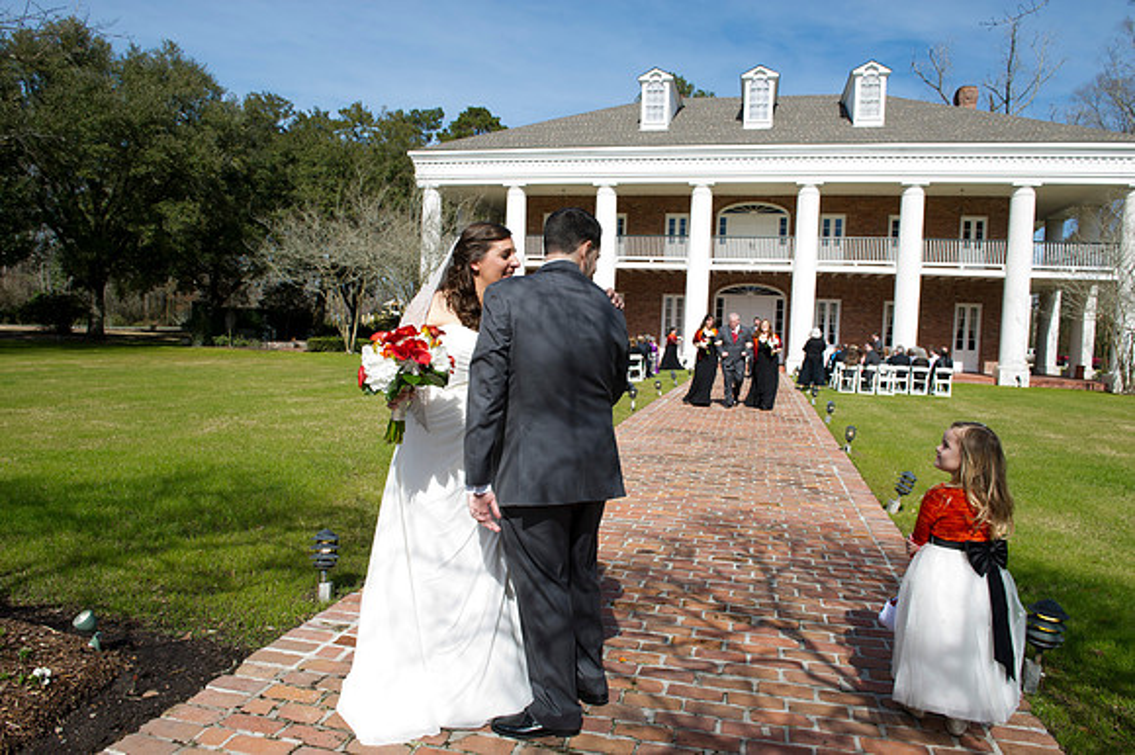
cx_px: 568
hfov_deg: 73.8
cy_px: 378
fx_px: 756
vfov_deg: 53.1
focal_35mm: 24
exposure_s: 1/125
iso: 100
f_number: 11
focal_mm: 24
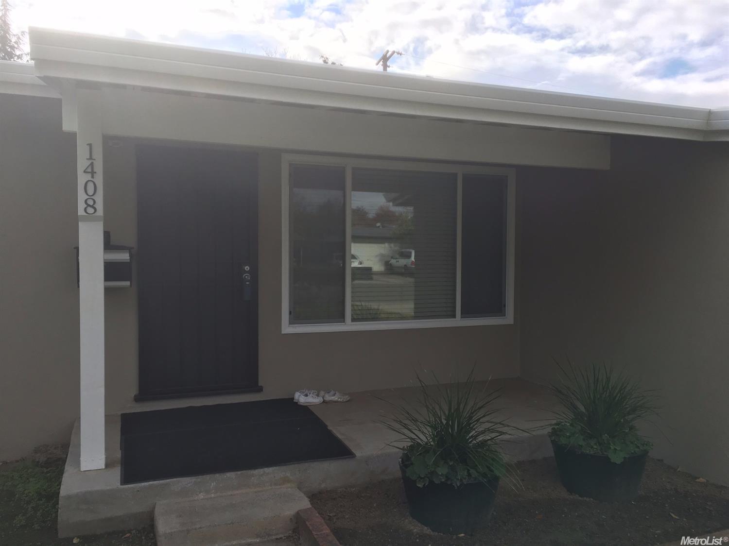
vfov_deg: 48.2
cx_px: 364
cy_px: 273
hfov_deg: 61.7
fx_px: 611
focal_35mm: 29
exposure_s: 1/938
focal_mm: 4.15
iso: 25
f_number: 2.2
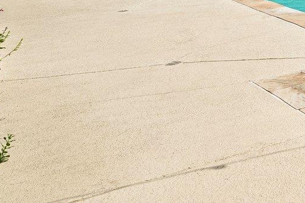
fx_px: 589
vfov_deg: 17.4
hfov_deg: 21.1
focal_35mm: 70
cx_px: 528
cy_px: -112
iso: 400
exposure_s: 1/1600
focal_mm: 17.4
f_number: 8
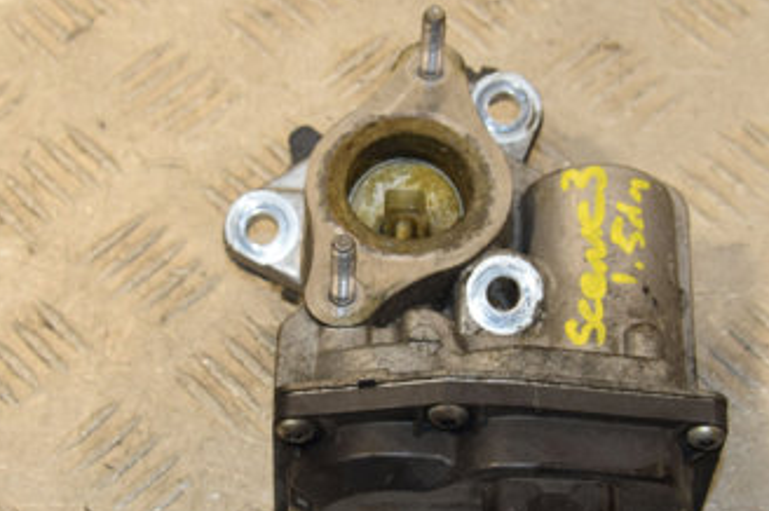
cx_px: 375
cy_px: 237
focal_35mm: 117
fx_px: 2497
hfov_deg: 17.5
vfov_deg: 11.7
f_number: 7.1
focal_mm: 40
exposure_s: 1/200
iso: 800
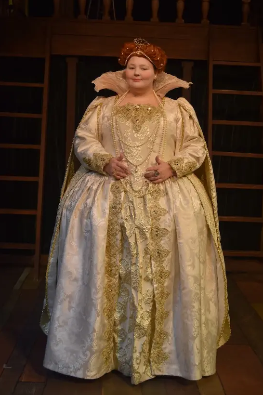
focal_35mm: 56
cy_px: 193
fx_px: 614
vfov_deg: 35.7
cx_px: 135
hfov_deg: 24.2
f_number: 5
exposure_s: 1/100
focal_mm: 34
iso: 400
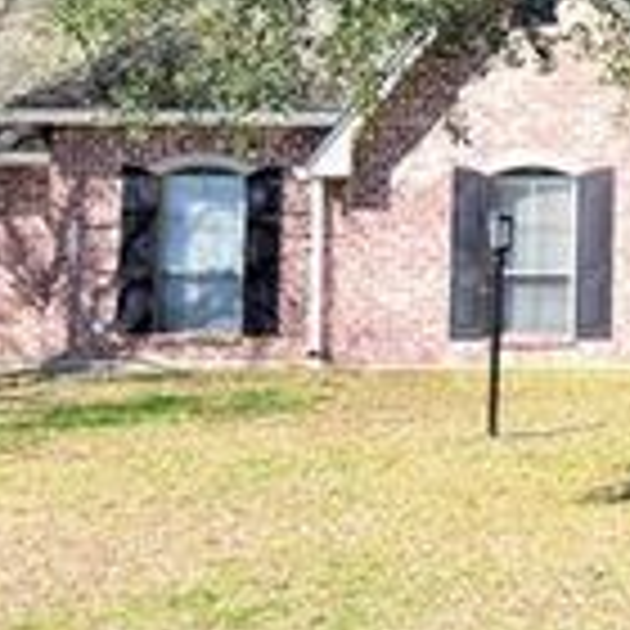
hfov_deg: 17.5
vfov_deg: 18.8
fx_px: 1874
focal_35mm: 91
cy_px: 61
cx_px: 891
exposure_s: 1/250
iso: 400
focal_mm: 20
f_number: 10
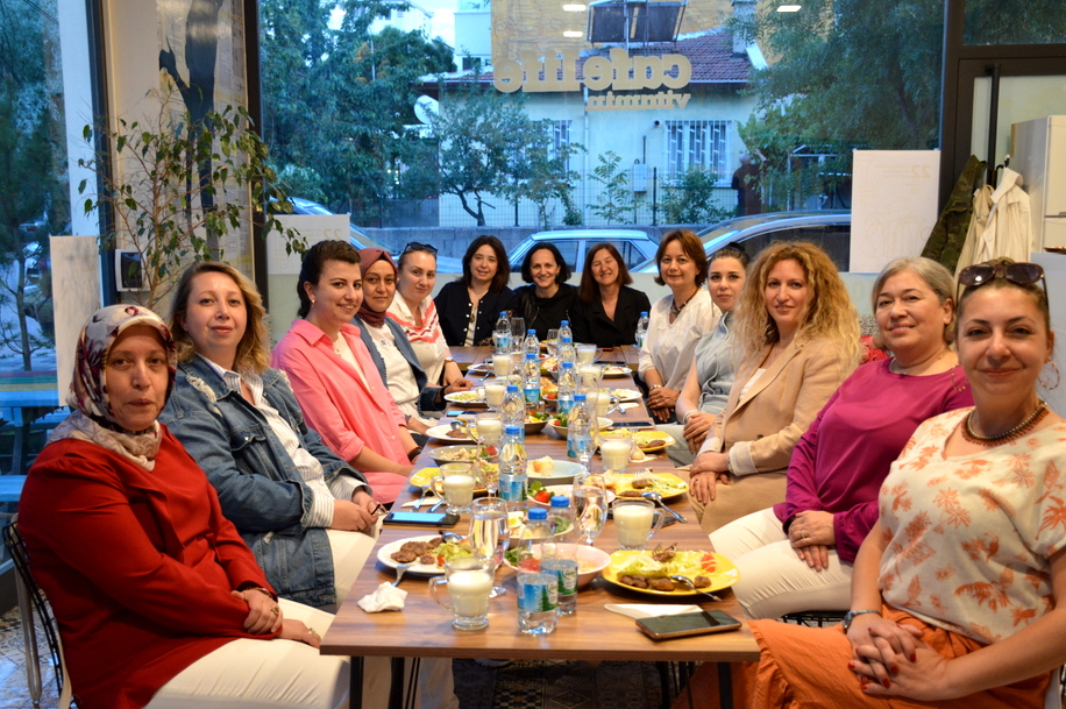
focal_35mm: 39
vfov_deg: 34.5
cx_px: 548
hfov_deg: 50.1
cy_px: 380
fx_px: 1141
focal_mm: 23
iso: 800
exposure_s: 1/30
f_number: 3.8
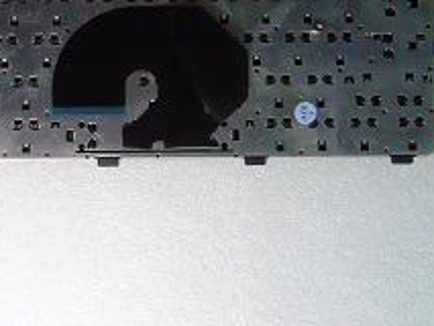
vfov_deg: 29.8
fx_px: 590
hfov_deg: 37.6
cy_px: 45
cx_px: 39
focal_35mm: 47
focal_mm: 4.4
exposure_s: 1/40
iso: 400
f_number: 6.1
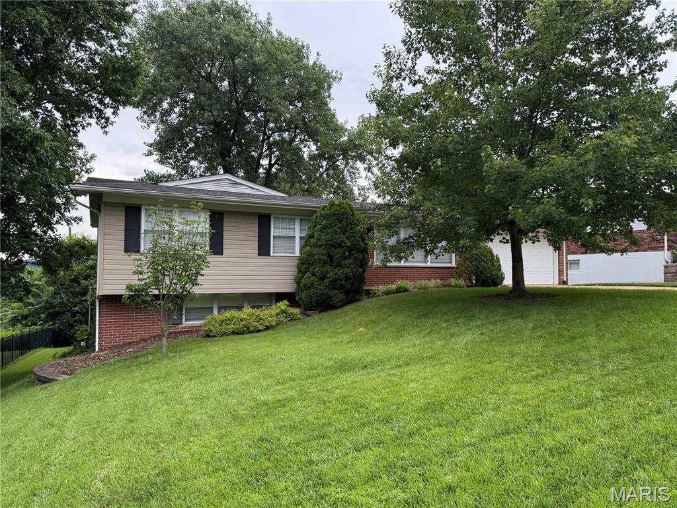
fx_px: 469
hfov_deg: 71.6
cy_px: 254
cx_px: 338
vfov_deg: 56.8
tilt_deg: +1.5
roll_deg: -1.8
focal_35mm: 24
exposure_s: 1/399
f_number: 1.78
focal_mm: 6.76
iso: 80
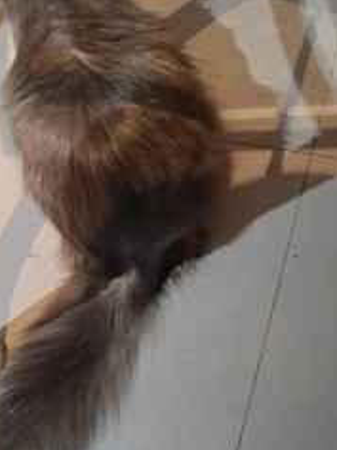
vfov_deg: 47.6
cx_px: 55
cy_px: 181
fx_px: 506
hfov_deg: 35.3
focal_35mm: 39
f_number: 1.8
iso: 800
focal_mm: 5.54
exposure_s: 1/25
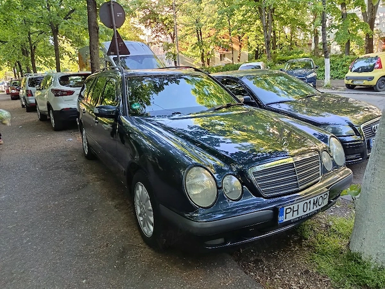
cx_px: 192
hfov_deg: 71.6
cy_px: 144
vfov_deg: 56.8
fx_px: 267
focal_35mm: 24
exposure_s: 1/100
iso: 415
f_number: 1.7
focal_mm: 5.24
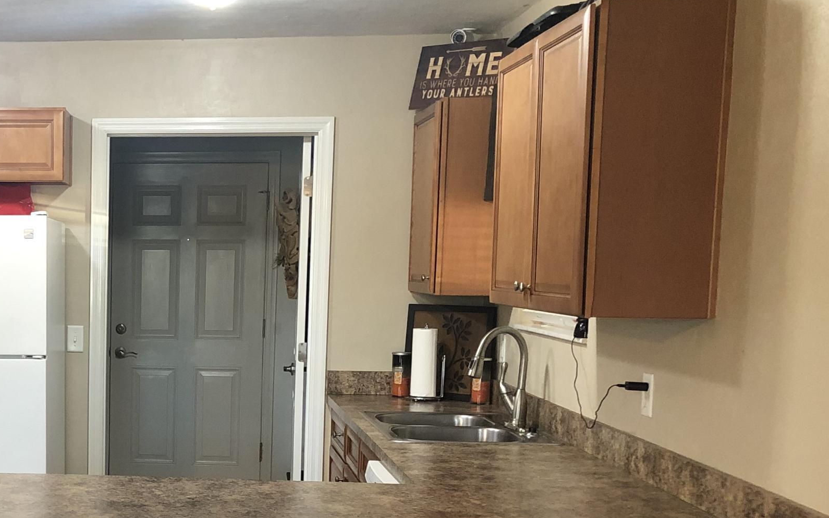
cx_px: 68
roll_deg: -0.1
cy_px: 399
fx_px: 1265
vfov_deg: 22.9
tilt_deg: -6.7
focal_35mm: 56
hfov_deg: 34.1
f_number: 1.8
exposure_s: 1/15
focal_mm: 3.99
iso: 64
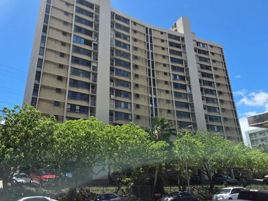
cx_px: 123
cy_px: 89
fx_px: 217
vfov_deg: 49.6
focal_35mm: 28
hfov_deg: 63.4
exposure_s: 1/1894
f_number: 1.8
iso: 40
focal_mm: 5.4
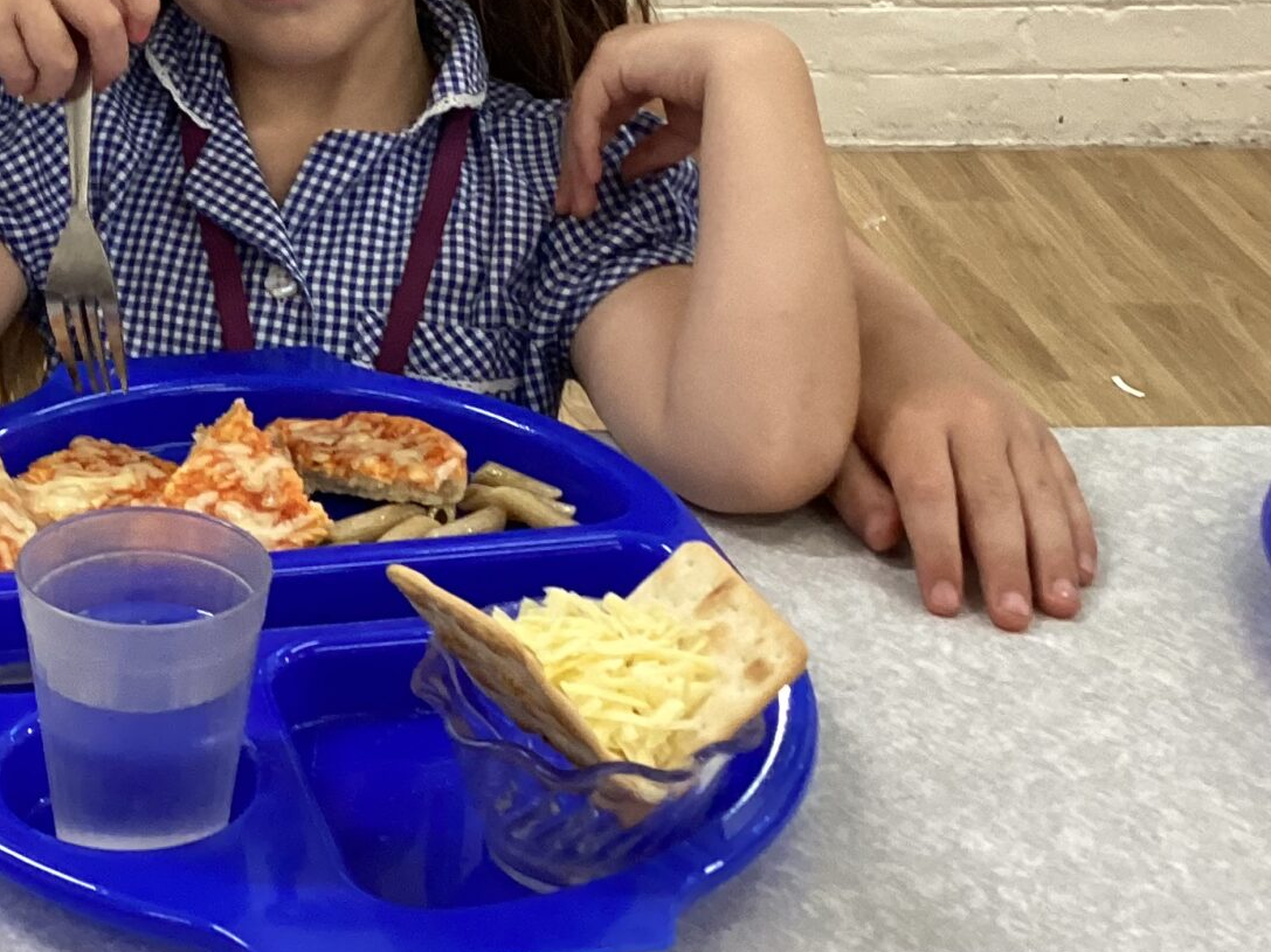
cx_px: 111
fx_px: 2680
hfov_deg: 25.8
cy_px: 285
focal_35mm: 73
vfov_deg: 20.1
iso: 160
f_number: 2.4
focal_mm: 3.3
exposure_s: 1/50
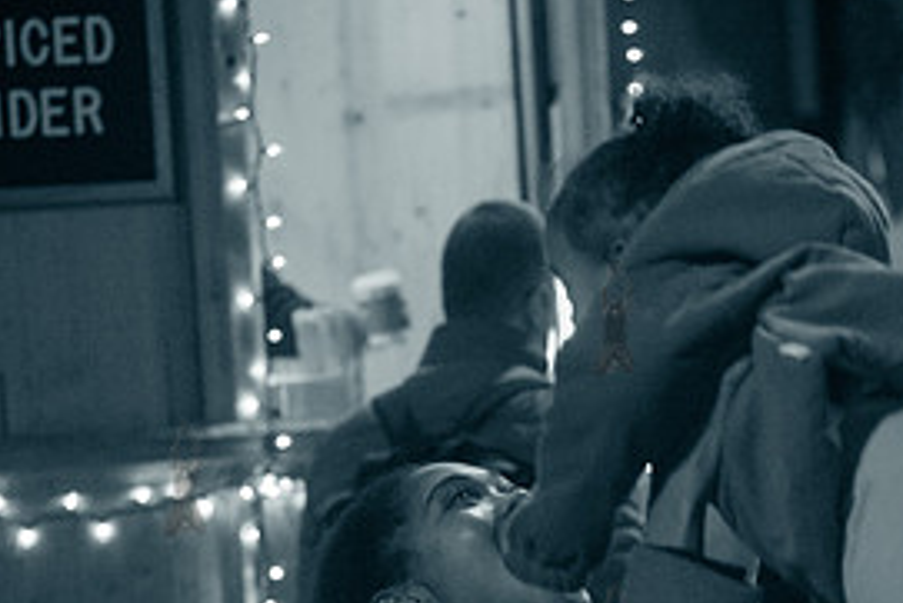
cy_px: 638
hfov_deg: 12.0
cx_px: 613
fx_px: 4291
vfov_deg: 8.0
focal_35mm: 171
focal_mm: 80
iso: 8000
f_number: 3.2
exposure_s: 1/200
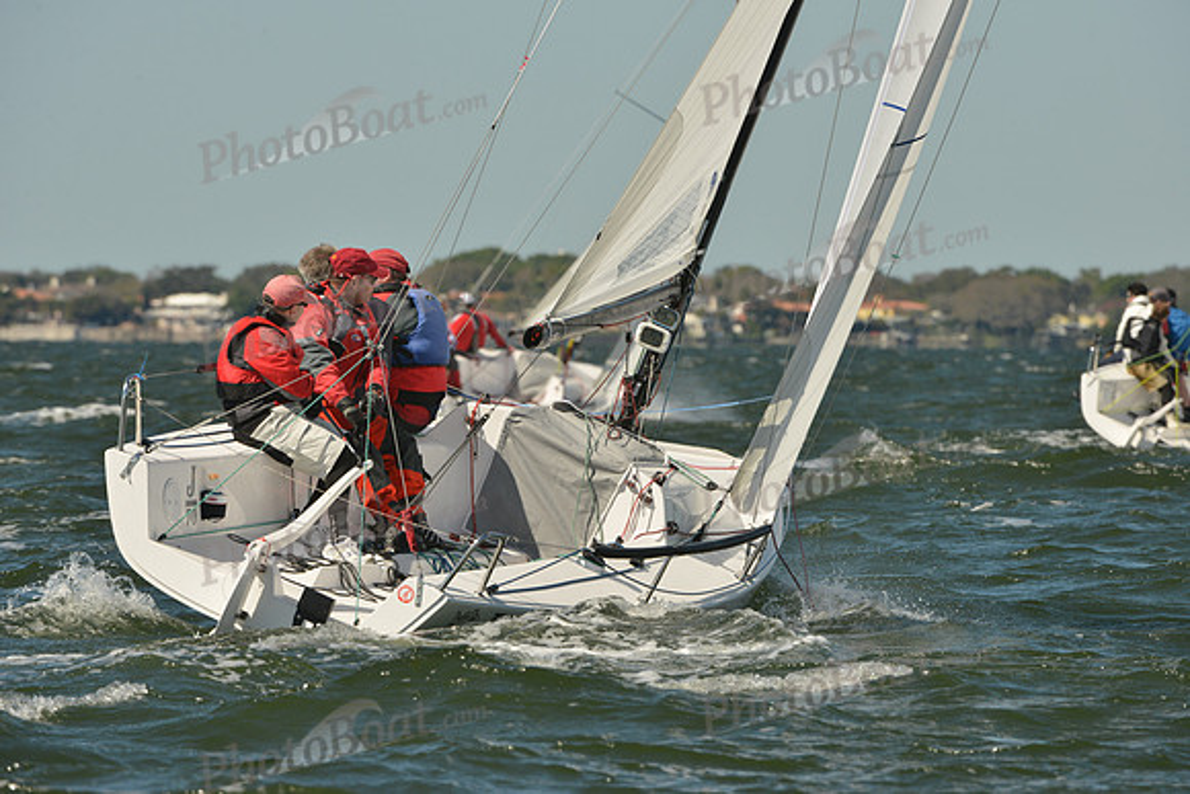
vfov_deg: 3.4
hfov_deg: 5.2
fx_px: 13225
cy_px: 397
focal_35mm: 400
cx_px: 595
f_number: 11
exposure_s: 1/1000
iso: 500
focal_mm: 400
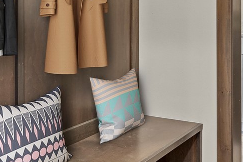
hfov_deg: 35.6
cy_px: -2
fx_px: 378
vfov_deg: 23.1
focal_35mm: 56
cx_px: 139
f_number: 8
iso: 400
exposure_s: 4
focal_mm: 16
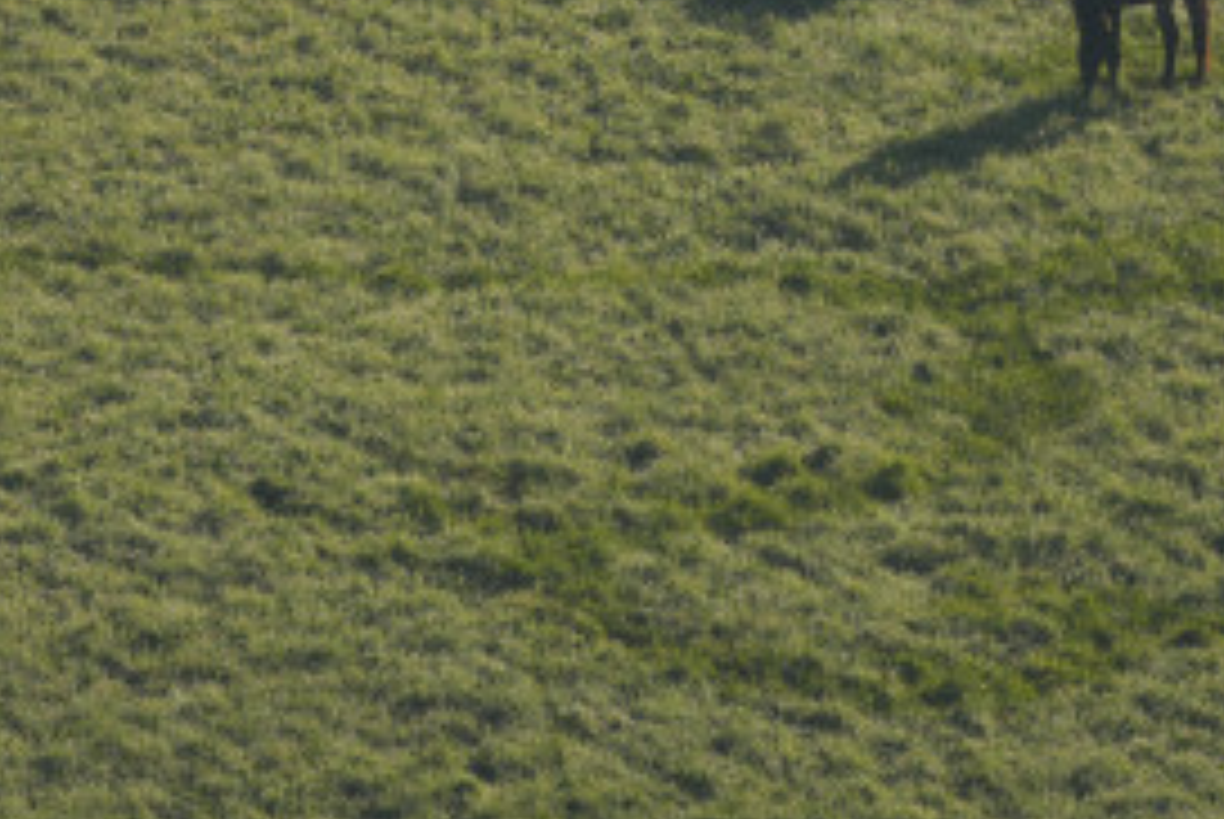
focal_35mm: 1950
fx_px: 66370
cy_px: -747
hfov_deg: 1.1
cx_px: 441
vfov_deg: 0.7
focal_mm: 500
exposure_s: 1/2000
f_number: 5.6
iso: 400
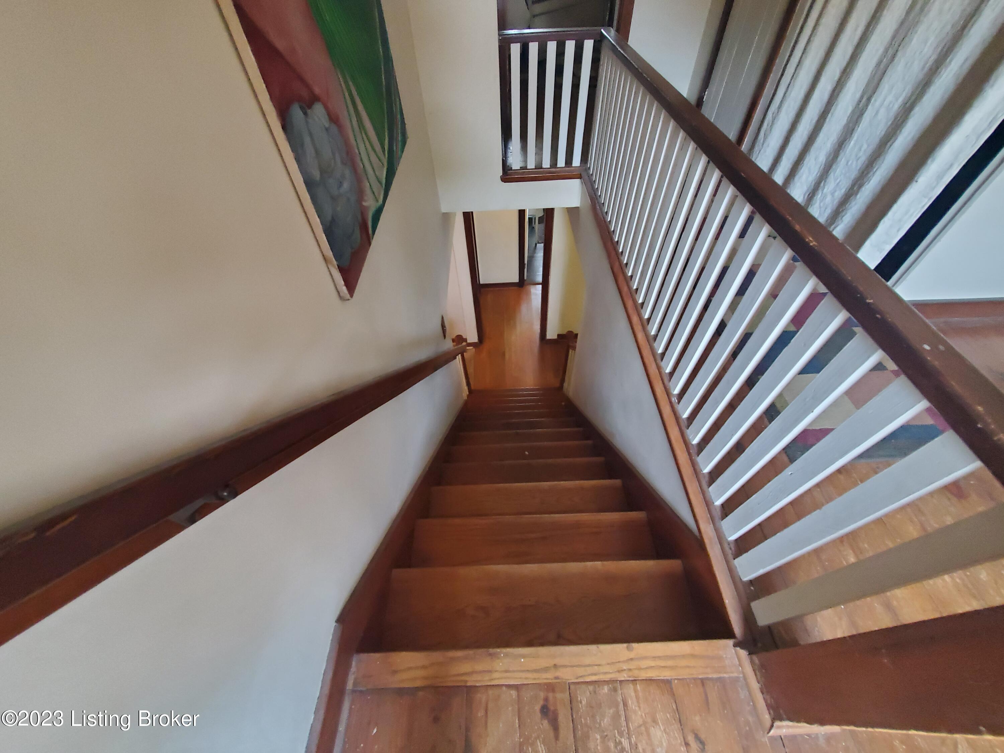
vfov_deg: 89.9
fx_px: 377
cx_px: 502
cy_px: 376
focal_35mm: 13
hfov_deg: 106.2
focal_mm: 1.8
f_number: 2.2
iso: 640
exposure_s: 1/30
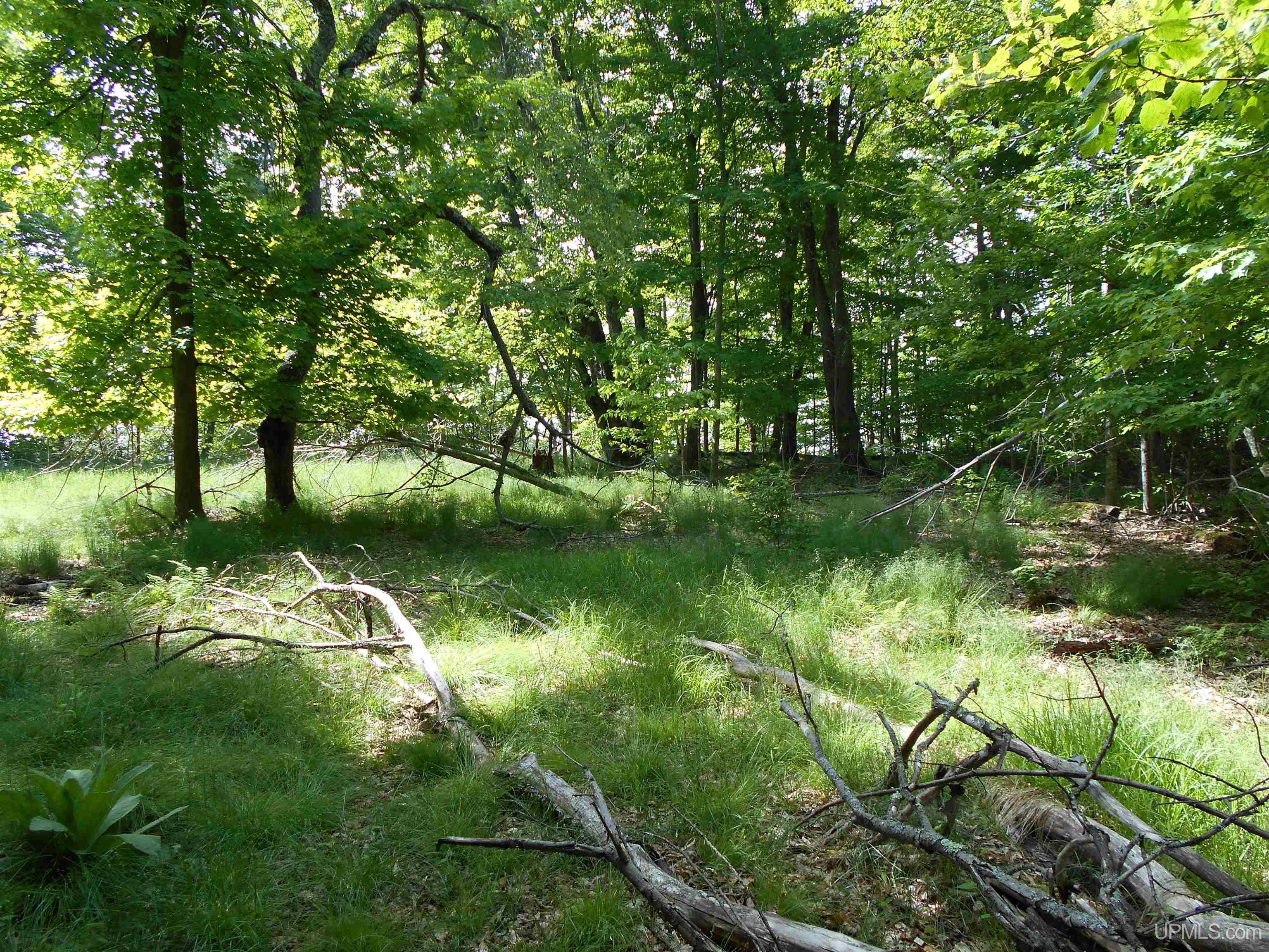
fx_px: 953
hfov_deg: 67.3
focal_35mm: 26
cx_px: 634
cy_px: 476
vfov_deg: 53.1
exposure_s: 1/125
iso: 80
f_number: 3.2
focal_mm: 4.6
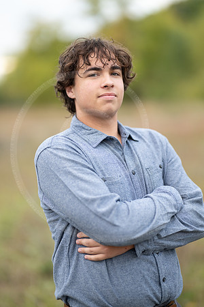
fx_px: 722
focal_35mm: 85
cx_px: 102
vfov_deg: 23.9
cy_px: 154
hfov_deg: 16.1
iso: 500
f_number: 1.2
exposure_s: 1/400
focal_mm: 85
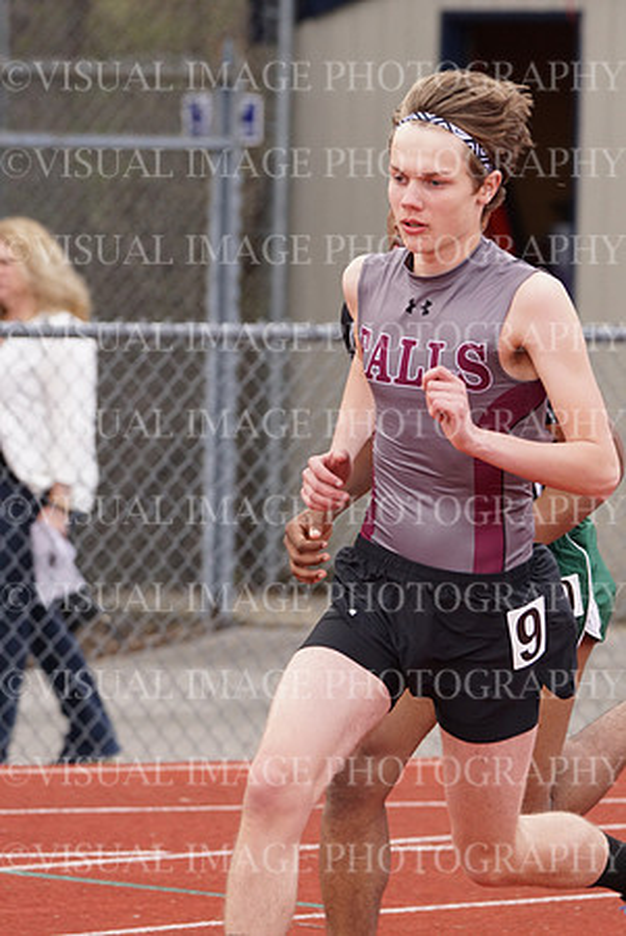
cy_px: 468
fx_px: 8977
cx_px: 313
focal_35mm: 345
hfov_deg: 4.0
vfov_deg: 6.0
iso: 1250
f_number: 5.6
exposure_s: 1/640
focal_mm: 230
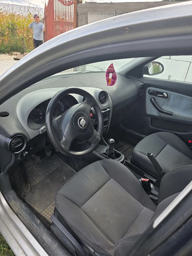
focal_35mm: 23
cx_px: 96
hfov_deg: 58.9
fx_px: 170
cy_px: 128
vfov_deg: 73.9
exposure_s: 1/359
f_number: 1.7
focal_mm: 6.3
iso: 32
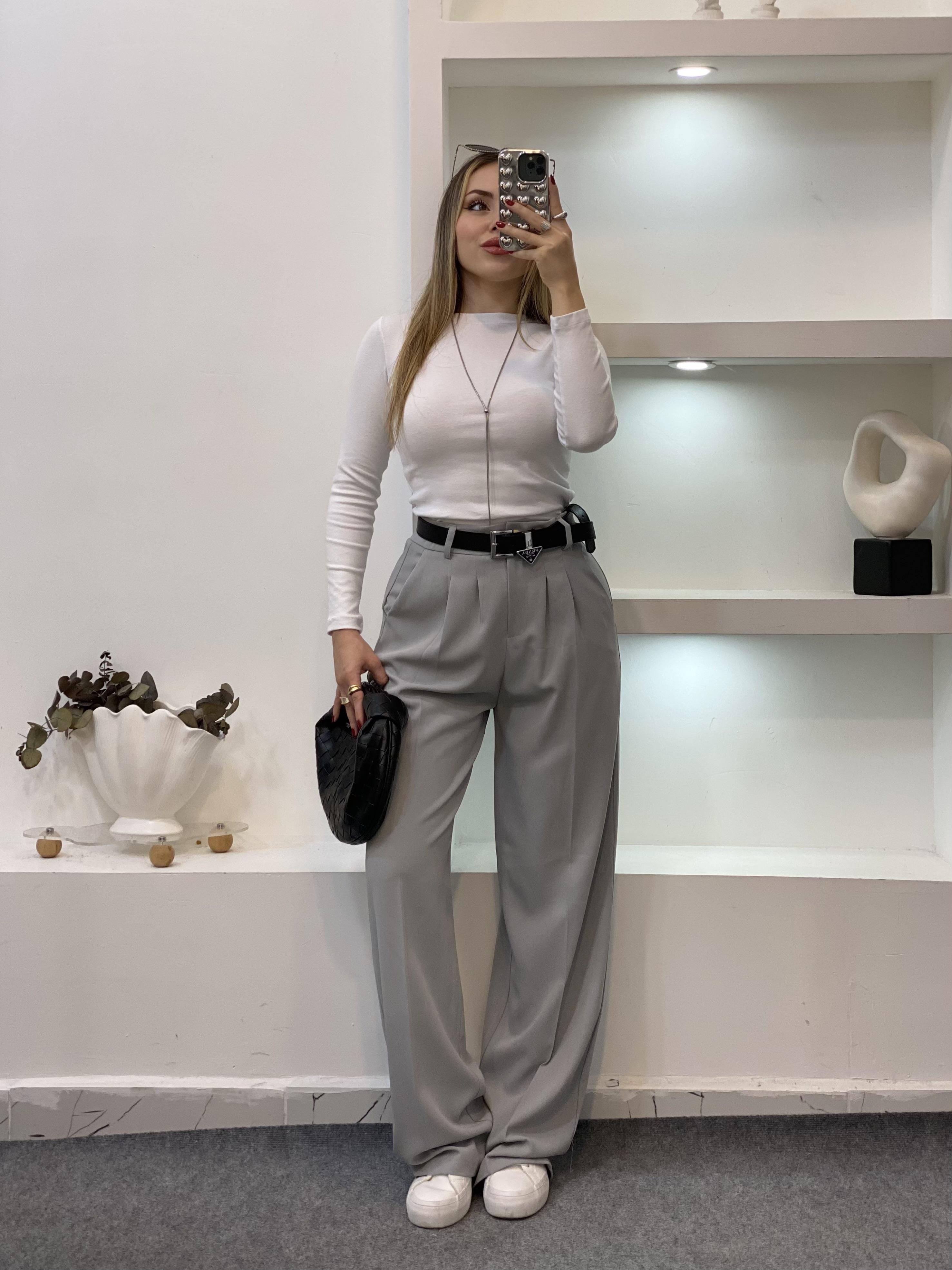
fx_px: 1907
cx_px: 476
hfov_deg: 28.0
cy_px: 635
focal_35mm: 52
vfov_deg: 36.8
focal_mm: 6
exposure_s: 1/100
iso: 80
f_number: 2
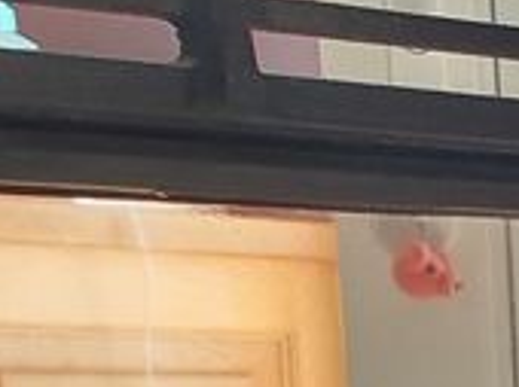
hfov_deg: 9.9
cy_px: 786
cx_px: 1523
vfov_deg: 9.1
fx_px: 2291
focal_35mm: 153
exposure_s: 1/100
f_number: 2.4
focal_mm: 4.32
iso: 80
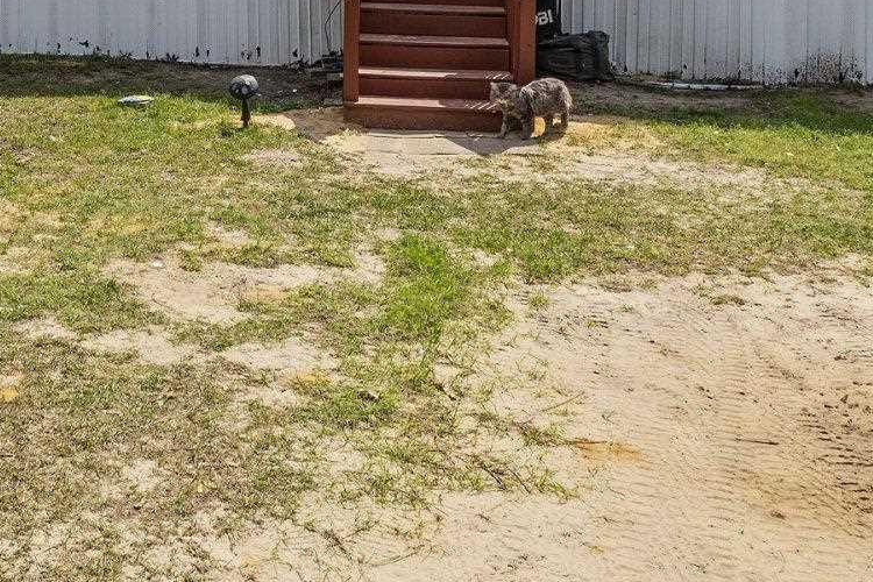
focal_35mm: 50
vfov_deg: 24.2
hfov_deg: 38.3
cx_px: 187
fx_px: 1212
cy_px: -142
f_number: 8
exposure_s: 1/500
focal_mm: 10
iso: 250
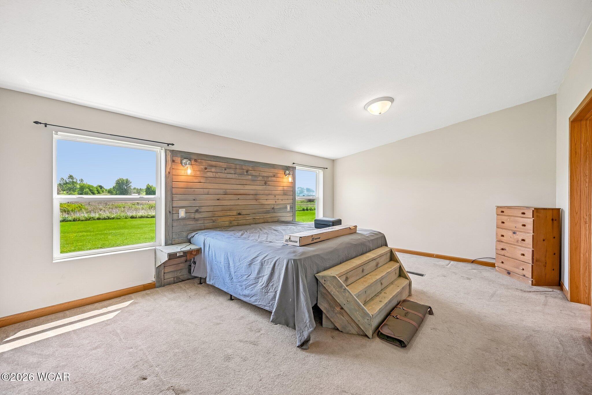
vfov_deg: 81.2
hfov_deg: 104.3
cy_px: 198
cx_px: 296
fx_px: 230
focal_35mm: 14
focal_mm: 14
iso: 400
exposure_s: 1/125
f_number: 4
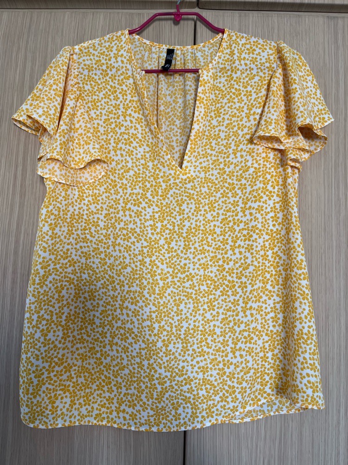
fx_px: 349
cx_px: 174
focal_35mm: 26
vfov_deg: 67.3
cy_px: 232
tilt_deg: +5.9
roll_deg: -1.0
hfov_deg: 53.1
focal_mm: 5.1
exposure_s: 1/122
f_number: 1.6
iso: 80
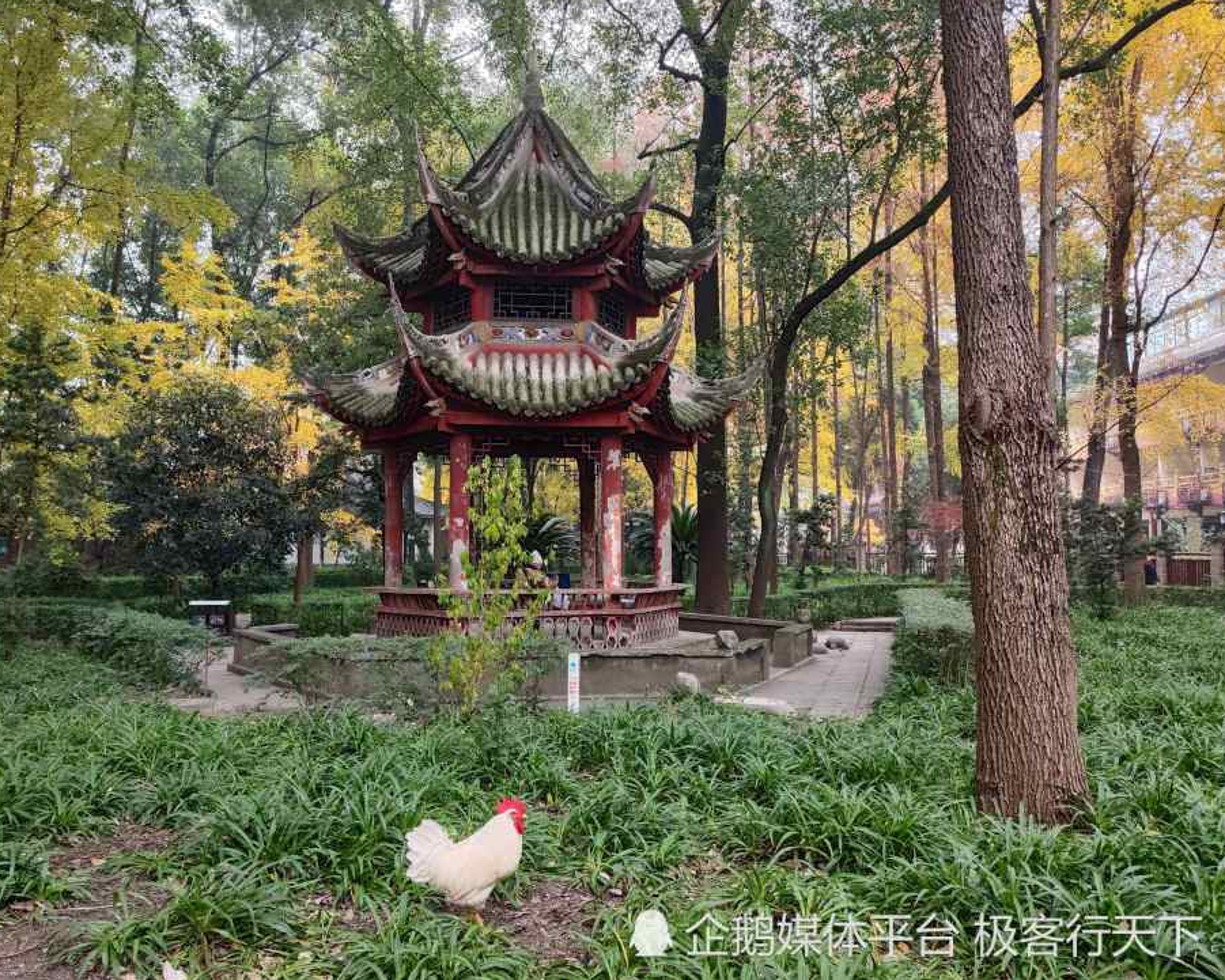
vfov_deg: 54.9
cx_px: 553
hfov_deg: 65.9
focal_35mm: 26
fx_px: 943
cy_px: 474
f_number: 1.9
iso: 136
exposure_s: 1/50
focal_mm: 6.92
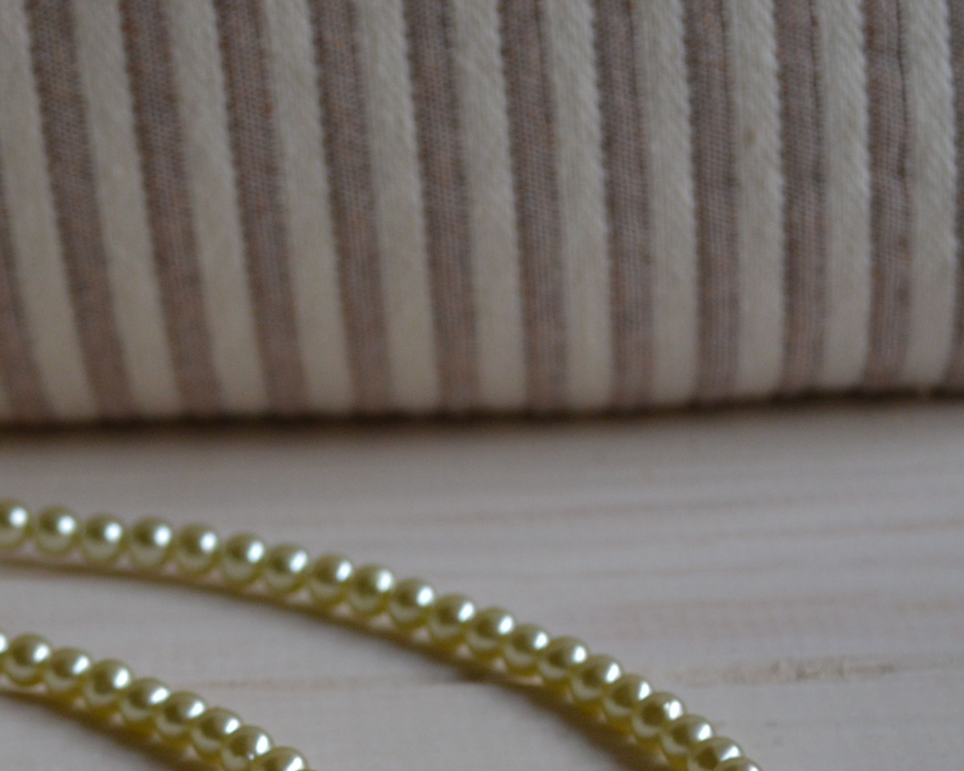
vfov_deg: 10.4
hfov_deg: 12.8
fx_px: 4193
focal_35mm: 147
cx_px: -177
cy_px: 808
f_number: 5
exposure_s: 1/80
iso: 400
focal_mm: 38
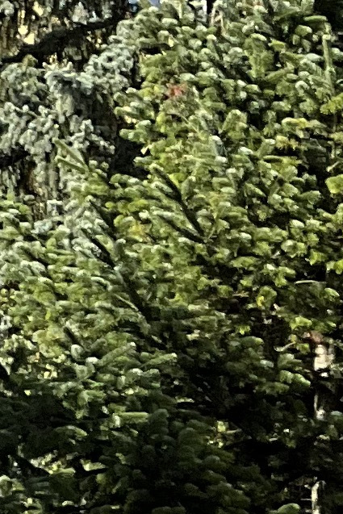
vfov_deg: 4.0
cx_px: 717
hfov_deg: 2.7
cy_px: 1343
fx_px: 7241
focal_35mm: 507
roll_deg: -2.7
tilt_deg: -2.1
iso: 32
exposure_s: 1/424
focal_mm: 9
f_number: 2.8
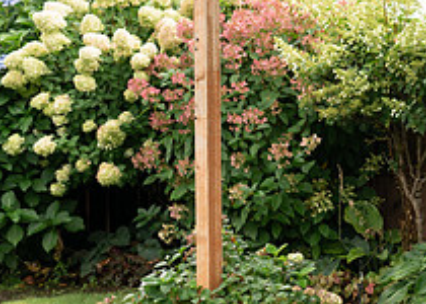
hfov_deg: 15.6
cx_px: 499
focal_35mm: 124
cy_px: 142
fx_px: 1500
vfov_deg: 11.6
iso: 250
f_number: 4
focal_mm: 42
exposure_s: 1/320
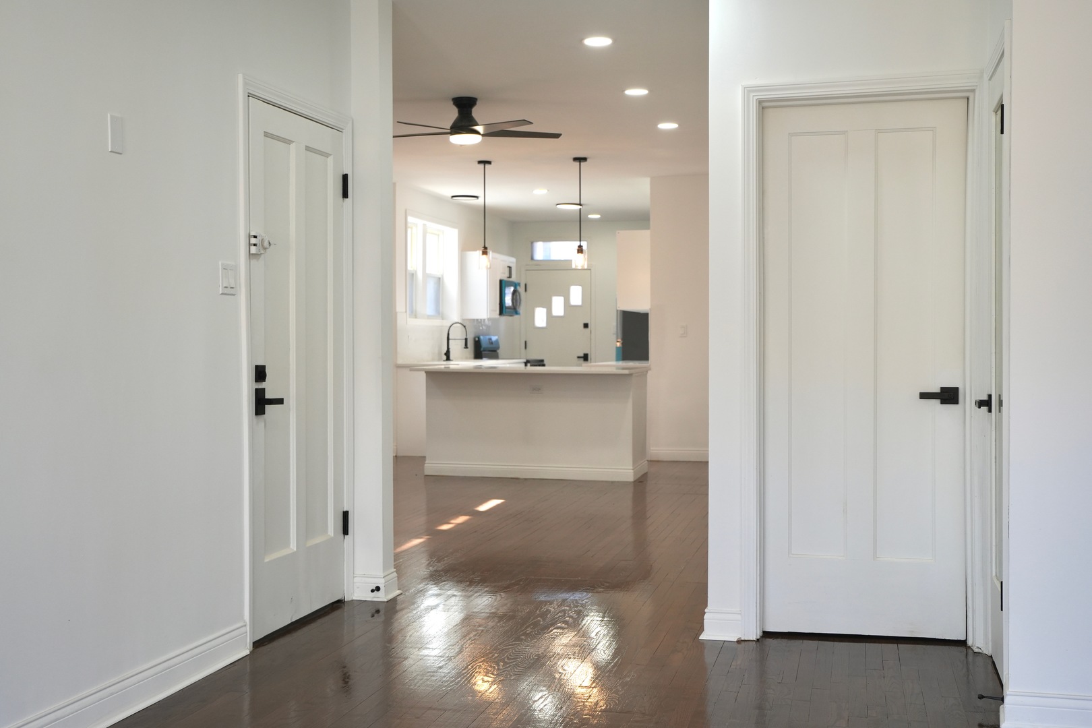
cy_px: 364
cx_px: 546
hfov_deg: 46.4
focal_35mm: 42
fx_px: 1274
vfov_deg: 31.9
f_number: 4
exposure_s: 1/160
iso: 250
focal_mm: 28
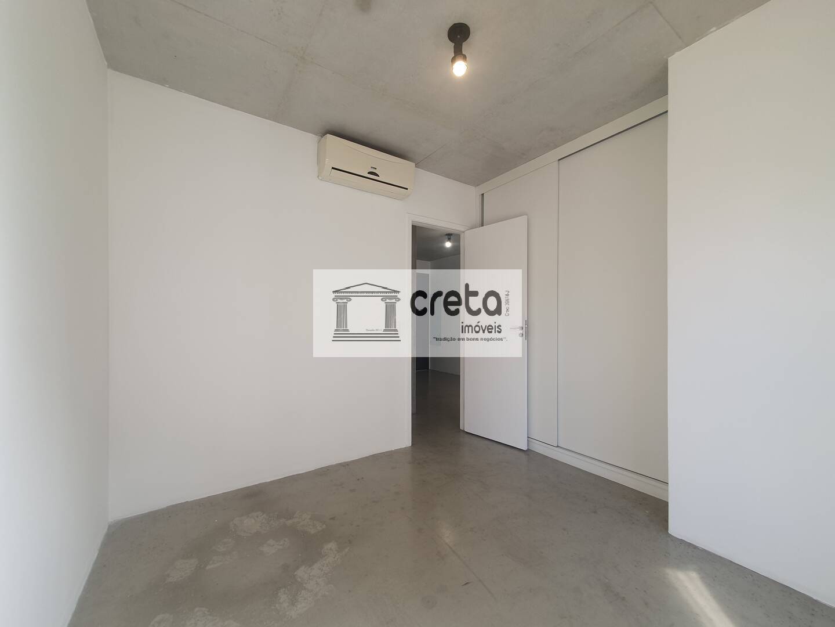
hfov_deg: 106.2
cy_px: 314
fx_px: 314
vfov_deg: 89.9
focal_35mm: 13
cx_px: 418
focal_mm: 1.8
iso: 50
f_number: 2.2
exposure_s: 1/60.2
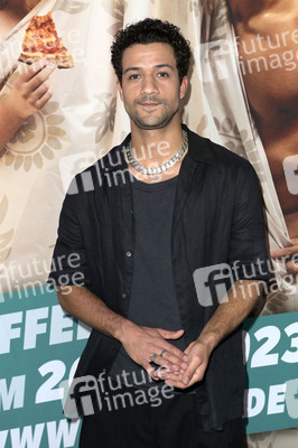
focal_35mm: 60
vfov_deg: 33.4
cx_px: 149
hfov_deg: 22.6
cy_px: 224
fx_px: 746
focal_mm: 60
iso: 500
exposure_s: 1/250
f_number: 5
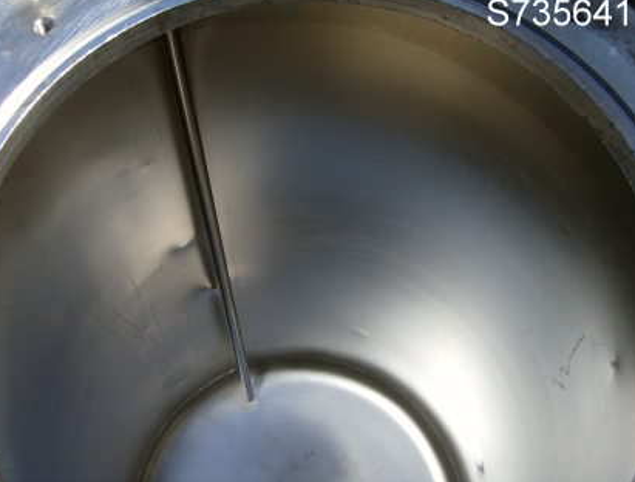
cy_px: 239
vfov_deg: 31.1
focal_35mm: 47
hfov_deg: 40.3
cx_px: 314
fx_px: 866
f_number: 5.1
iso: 100
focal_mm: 7.7
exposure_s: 1/398
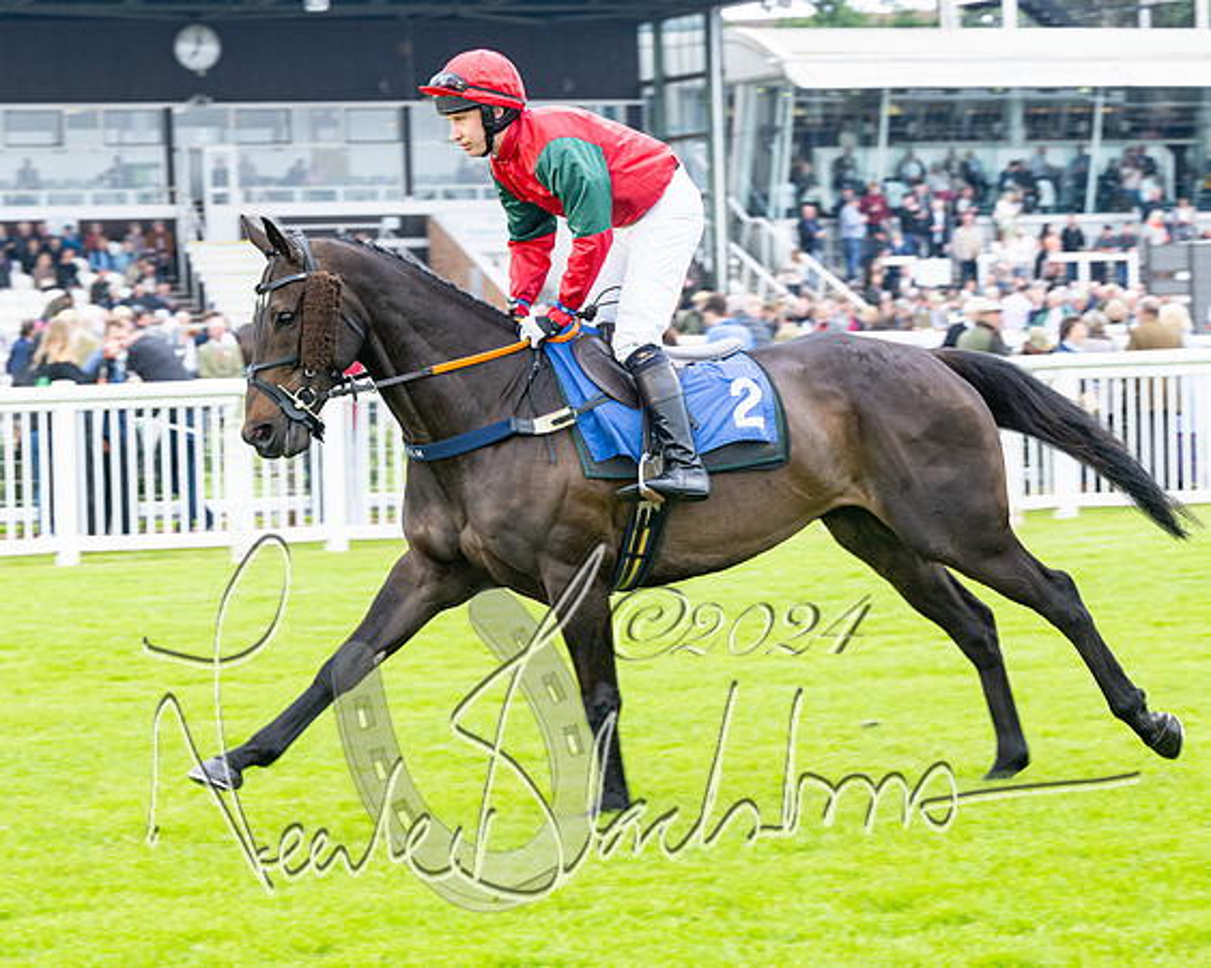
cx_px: 501
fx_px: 4270
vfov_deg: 12.9
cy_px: 471
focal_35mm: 119
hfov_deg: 16.1
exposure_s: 1/400
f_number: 4
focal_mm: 70
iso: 400
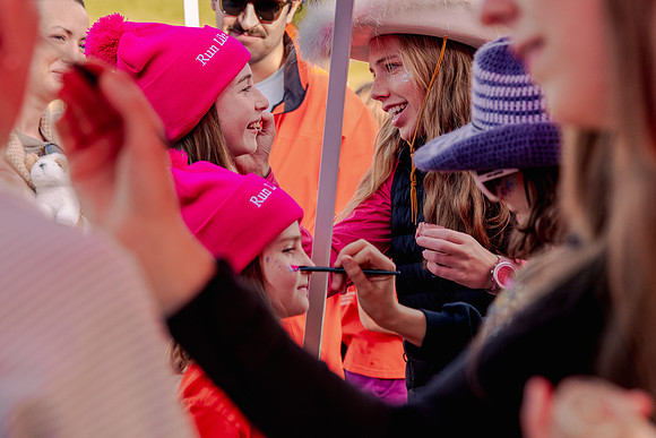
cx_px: 362
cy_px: 147
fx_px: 2085
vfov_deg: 12.0
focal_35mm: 114
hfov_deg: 17.9
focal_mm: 86
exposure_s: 1/640
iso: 800
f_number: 5
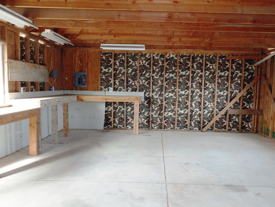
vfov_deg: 49.8
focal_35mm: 28
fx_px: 222
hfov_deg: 63.2
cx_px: 155
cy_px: 101
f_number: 2.8
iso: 320
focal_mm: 4.1
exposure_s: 1/30
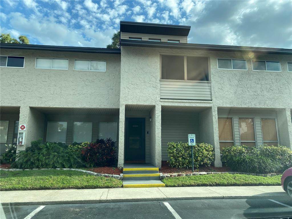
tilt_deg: +12.0
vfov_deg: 53.1
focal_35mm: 26
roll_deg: -0.8
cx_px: 146
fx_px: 219
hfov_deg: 67.3
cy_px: 110
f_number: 1.8
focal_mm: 4.25
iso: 32
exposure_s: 1/1034
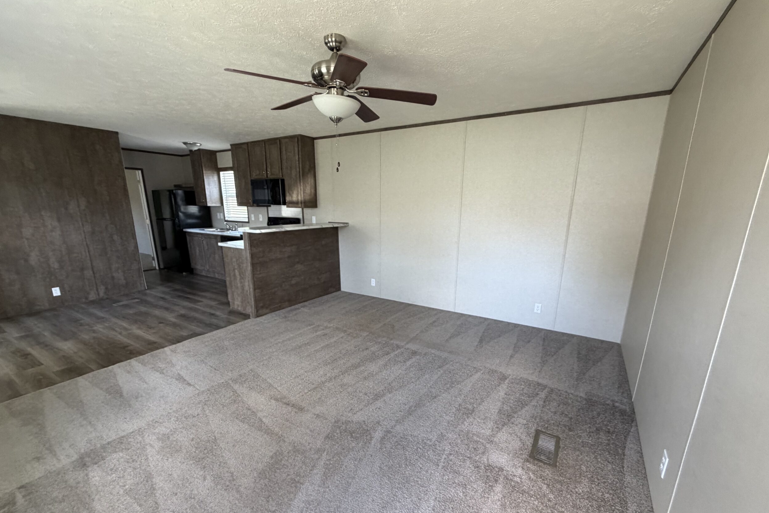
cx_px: 390
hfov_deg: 100.4
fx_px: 320
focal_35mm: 15
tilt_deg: -14.3
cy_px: 285
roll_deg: +0.4
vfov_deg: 77.1
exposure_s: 1/109
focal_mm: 2.22
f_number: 2.2
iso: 320
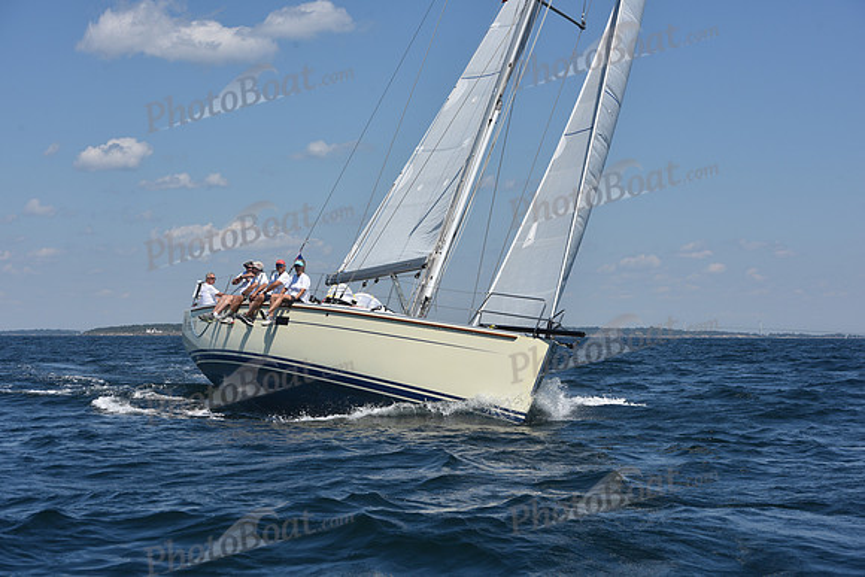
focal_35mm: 70
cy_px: 288
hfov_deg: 28.8
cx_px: 432
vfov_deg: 19.5
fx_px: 1682
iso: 200
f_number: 9
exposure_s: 1/1000
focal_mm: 70
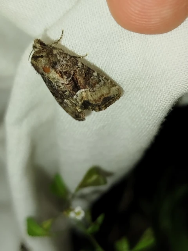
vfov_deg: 24.7
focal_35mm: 79
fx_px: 572
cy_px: 126
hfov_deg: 18.7
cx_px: 94
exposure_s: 1/50
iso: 50
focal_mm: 5.31
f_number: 1.7
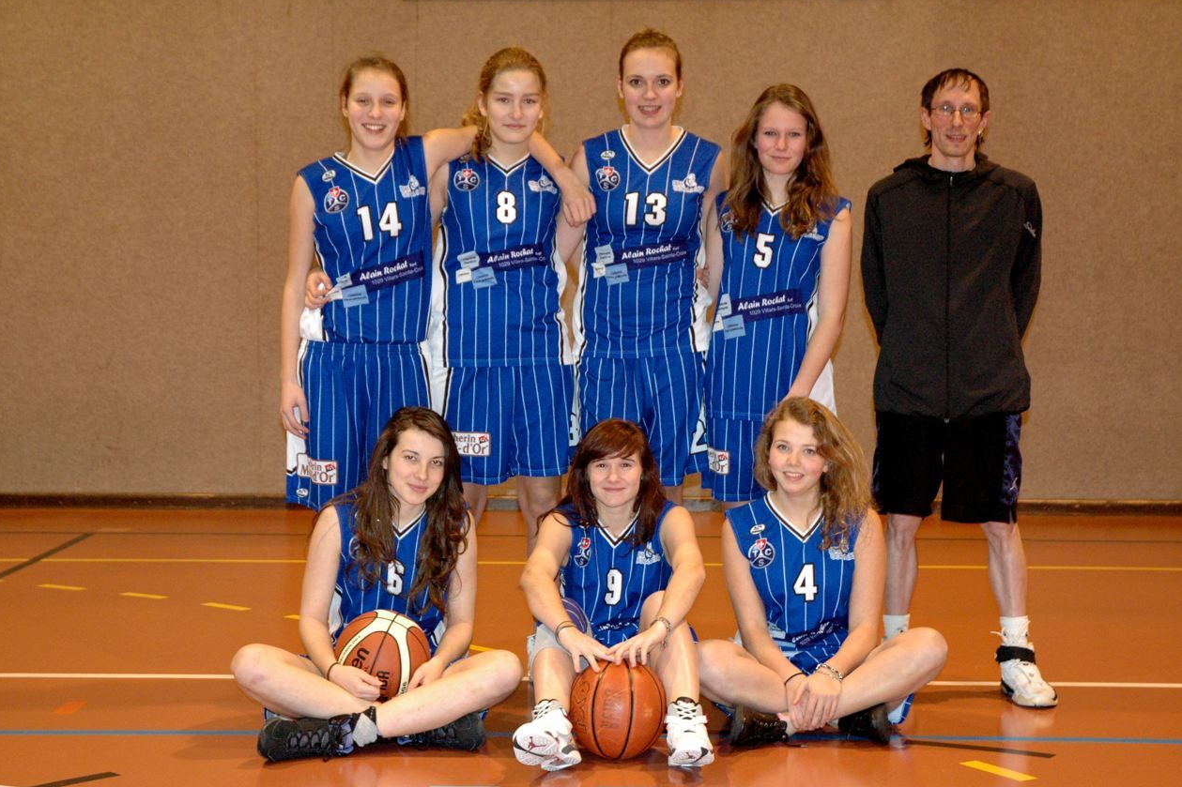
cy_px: 391
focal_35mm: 67
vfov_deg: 20.3
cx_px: 583
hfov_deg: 30.1
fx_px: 2199
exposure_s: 1/60
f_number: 5
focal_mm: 44
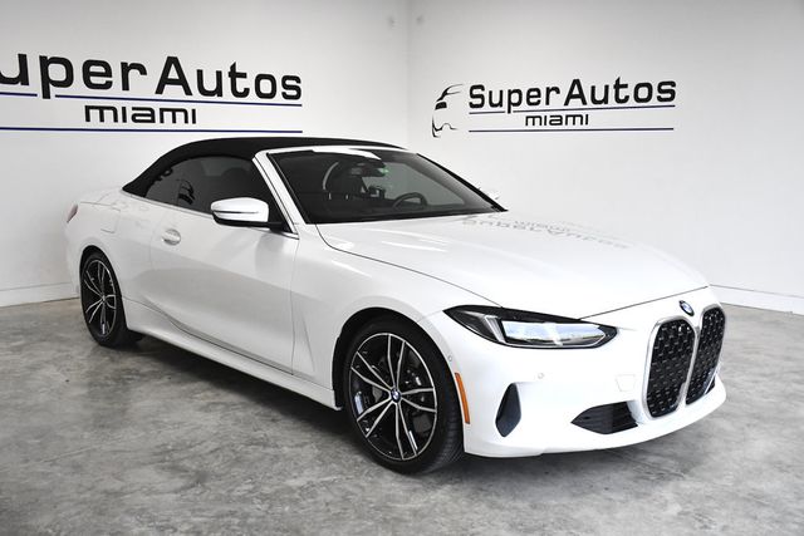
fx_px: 759
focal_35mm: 34
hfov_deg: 55.8
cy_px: 268
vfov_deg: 38.9
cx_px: 402
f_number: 4.5
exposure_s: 1/2000
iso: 2500
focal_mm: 23
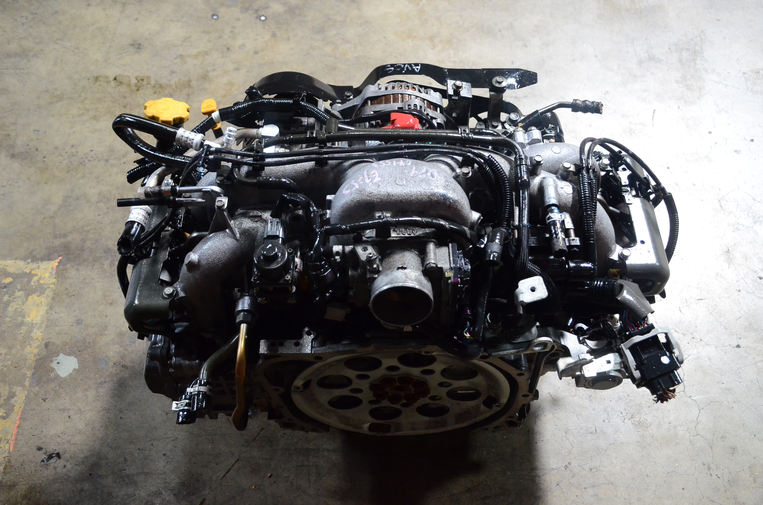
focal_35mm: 36
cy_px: 252
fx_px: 761
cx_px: 382
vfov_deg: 36.7
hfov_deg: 53.2
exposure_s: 1/60
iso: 2500
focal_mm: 24
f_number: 4
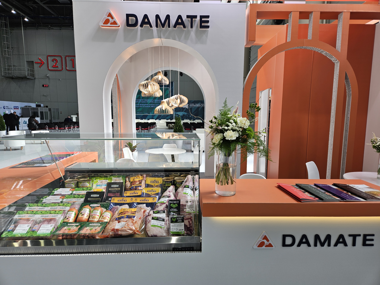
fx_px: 252
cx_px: 190
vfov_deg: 58.9
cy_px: 142
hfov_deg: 73.9
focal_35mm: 23
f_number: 1.8
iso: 25
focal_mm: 5.4
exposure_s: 1/179
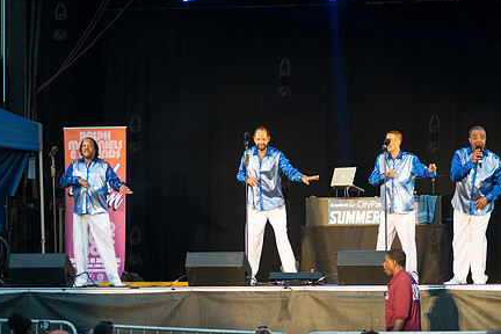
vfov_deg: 8.5
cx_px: 284
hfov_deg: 12.8
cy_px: 188
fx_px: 2240
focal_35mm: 161
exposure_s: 1/250
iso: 1250
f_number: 3.5
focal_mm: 120
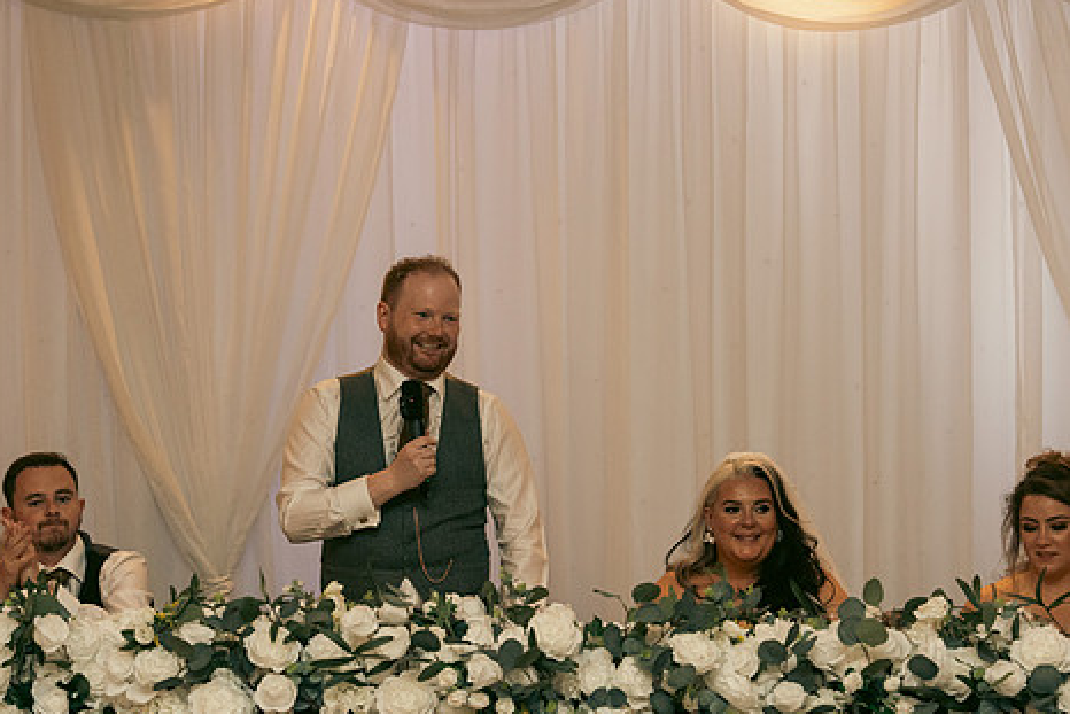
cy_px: 437
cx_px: 544
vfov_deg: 19.2
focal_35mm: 71
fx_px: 2111
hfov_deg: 28.4
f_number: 3.5
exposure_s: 1/160
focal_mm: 57
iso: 2500
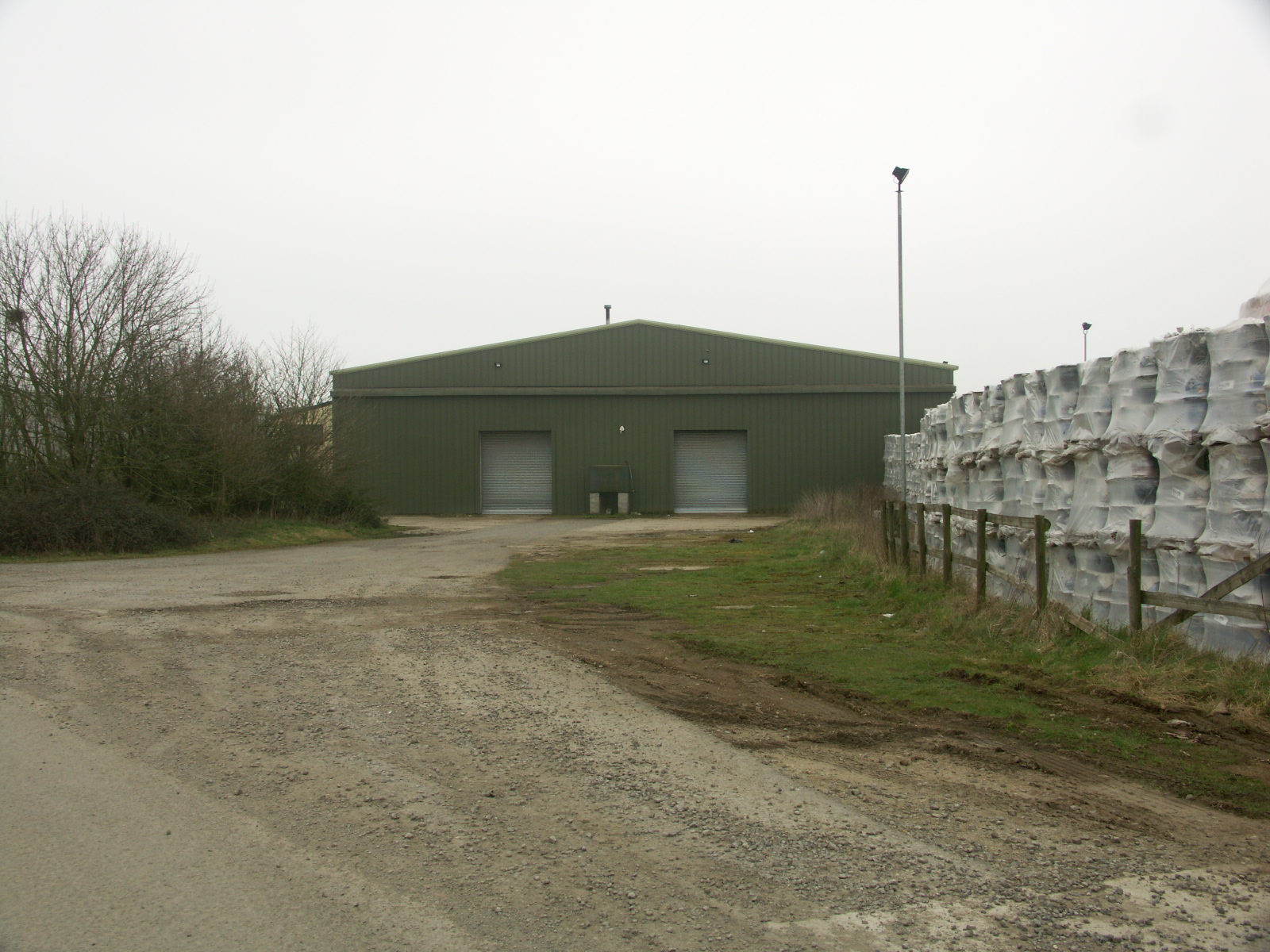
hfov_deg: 51.4
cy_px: 476
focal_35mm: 36
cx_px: 635
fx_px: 1321
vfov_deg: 39.7
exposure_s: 1/125
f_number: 4.5
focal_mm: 9.28
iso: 64
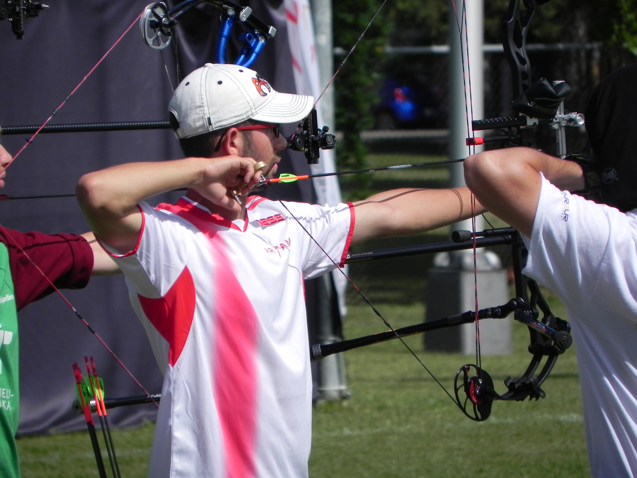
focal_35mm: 550
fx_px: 10121
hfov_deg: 3.6
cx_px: 318
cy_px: 239
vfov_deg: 2.7
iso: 160
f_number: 5
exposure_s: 1/1600
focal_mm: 97.8
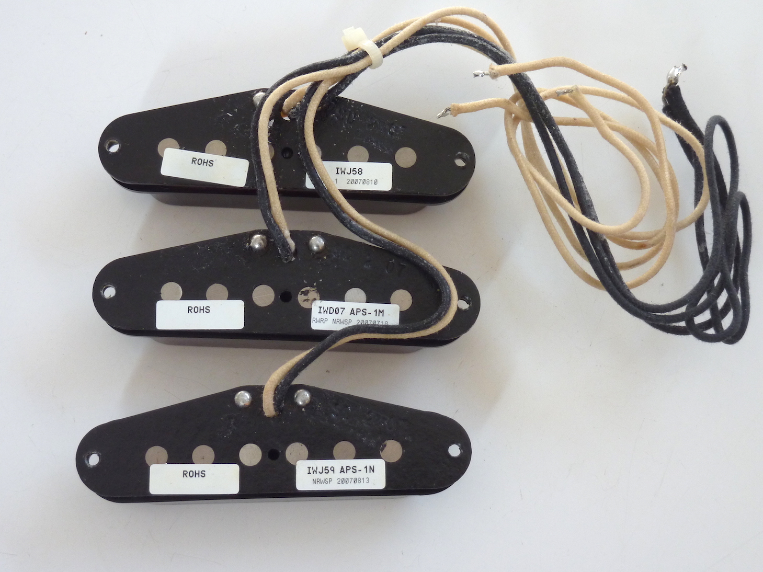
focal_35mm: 67
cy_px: 286
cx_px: 382
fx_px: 1477
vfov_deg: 21.9
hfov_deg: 29.0
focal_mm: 11
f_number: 4.1
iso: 200
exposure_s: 1/20
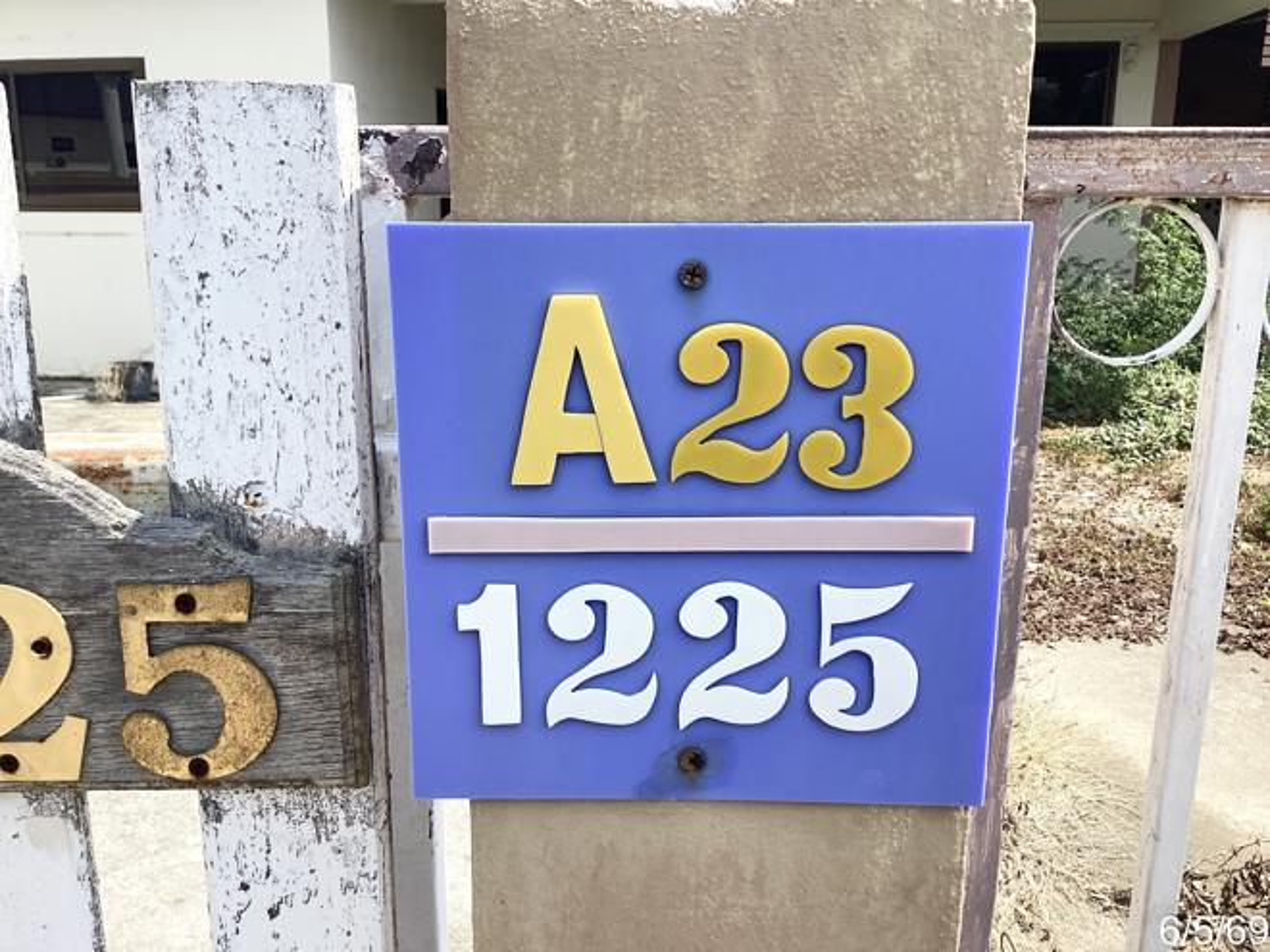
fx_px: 1137
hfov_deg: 58.4
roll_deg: +0.9
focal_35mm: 31
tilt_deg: -15.4
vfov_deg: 45.4
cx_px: 635
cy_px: 476
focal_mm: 3.3
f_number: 2.4
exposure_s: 1/840
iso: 25
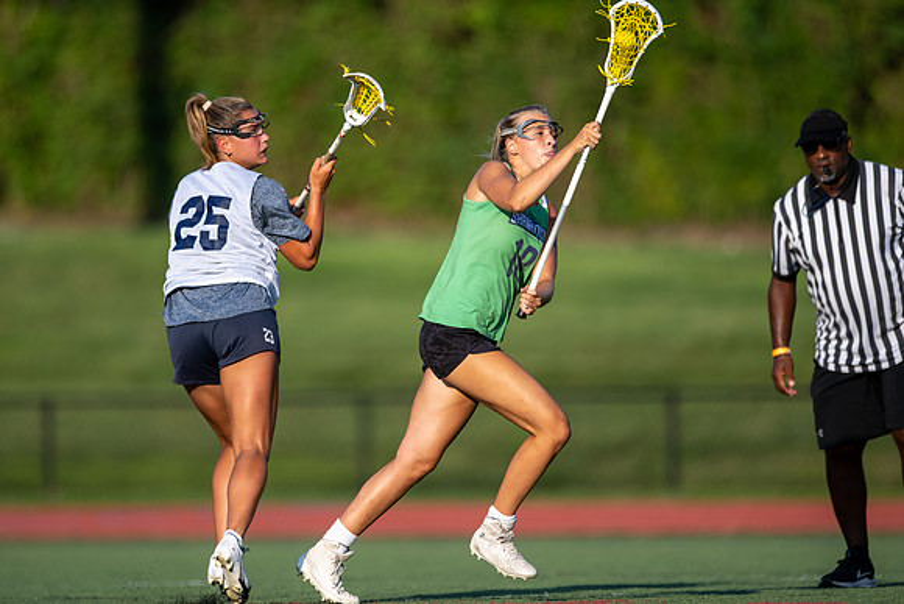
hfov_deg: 4.0
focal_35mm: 516
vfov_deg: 2.7
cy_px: 255
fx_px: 12970
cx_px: 419
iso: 160
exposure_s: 1/2000
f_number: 2.8
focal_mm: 400
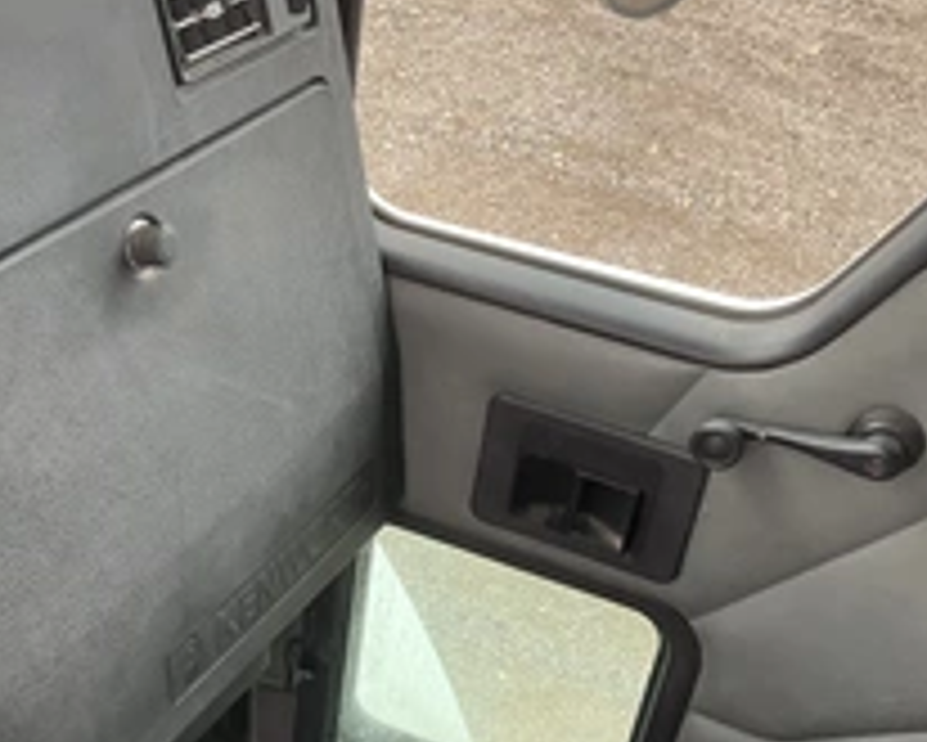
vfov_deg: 27.3
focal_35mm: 55
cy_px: 540
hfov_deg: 33.9
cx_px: 315
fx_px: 1510
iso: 32
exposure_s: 1/122
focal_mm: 3
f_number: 1.8
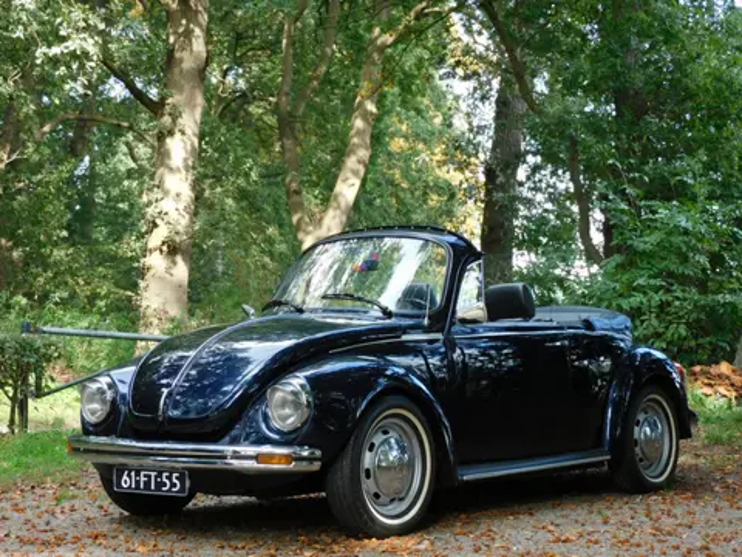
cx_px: 371
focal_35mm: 70
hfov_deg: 27.8
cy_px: 278
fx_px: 1500
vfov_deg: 21.0
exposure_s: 1/60
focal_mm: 12.5
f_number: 4.5
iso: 125
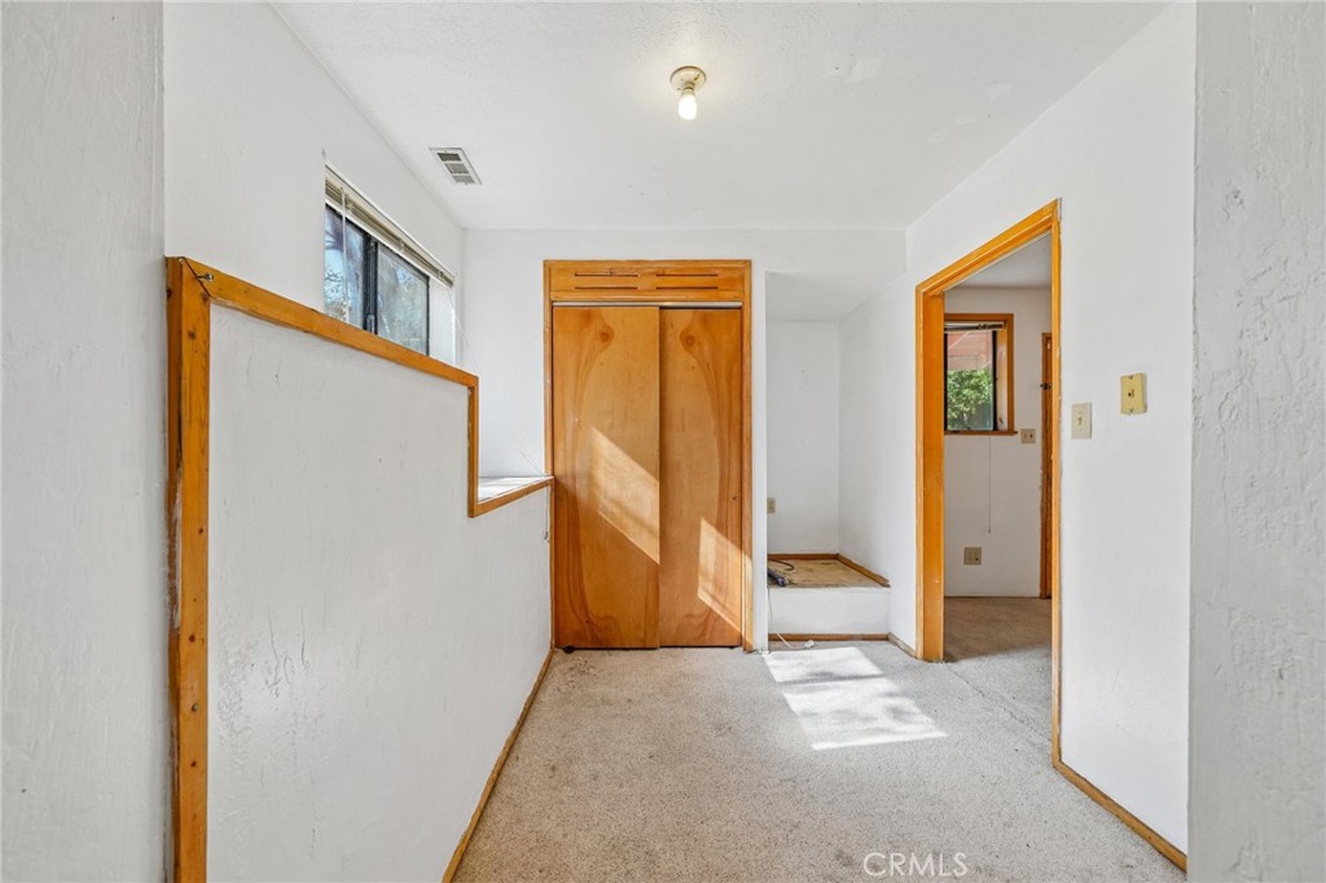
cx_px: 663
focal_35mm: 13
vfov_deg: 85.4
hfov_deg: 108.3
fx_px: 479
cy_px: 442
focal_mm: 13
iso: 160
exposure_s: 1/30
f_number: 8
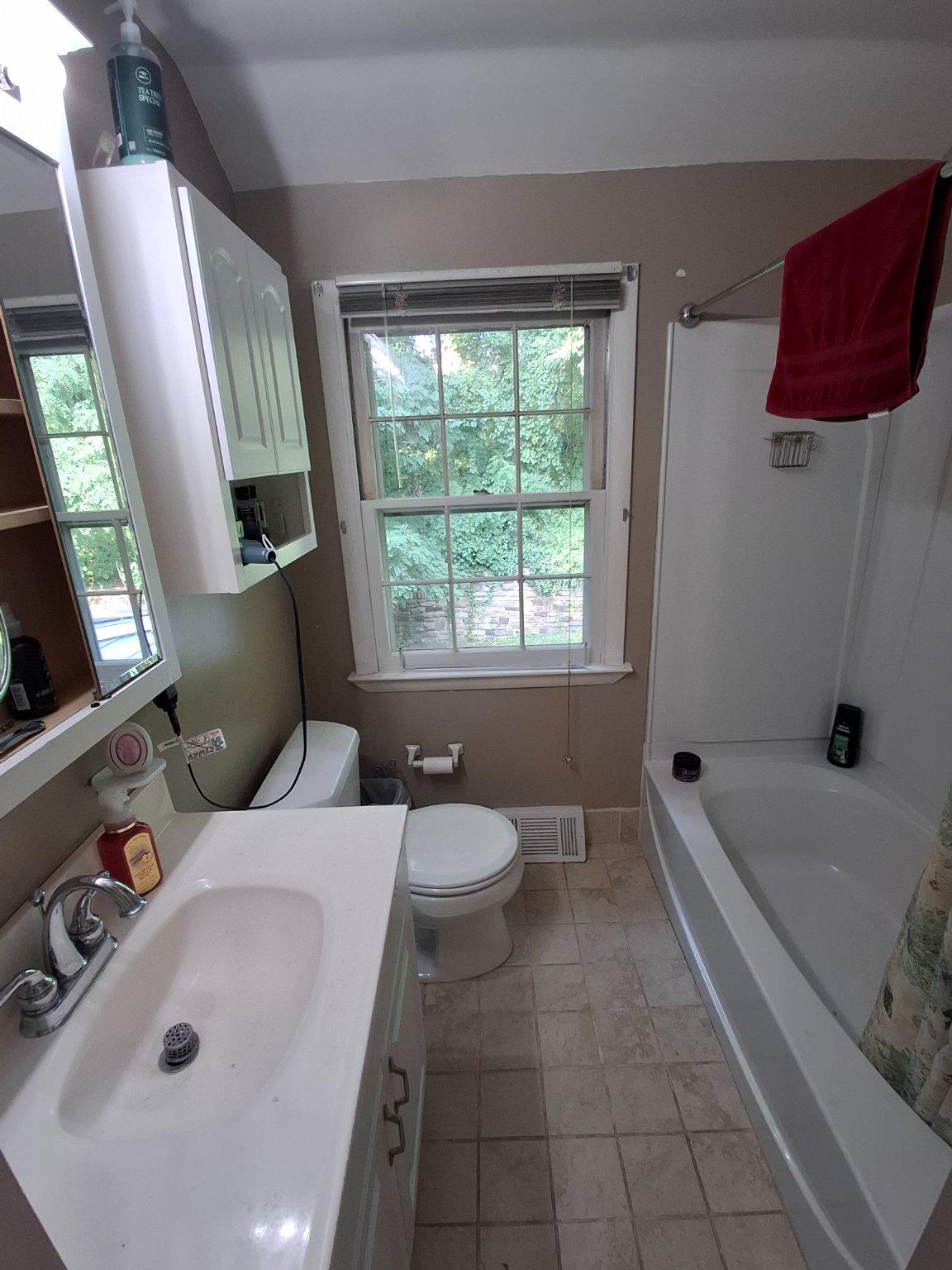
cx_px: 476
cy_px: 635
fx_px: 587
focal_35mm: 16
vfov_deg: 94.5
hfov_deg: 78.1
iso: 80
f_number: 2.2
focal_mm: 1.64
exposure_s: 1/60
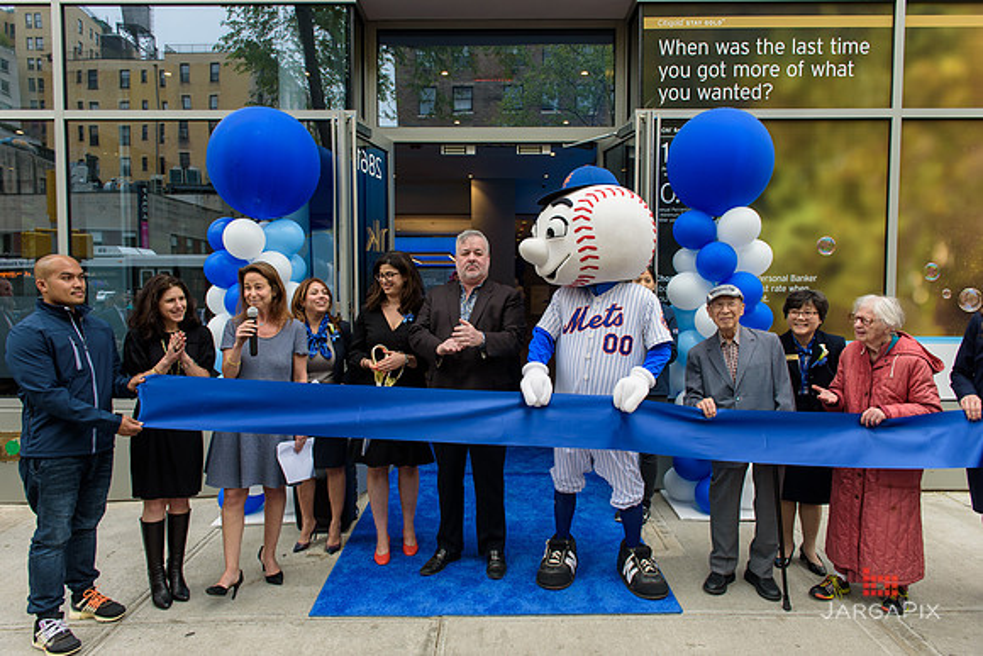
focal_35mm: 24
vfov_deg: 53.2
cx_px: 492
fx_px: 655
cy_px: 328
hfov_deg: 73.7
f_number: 5
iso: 200
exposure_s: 1/250
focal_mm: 24
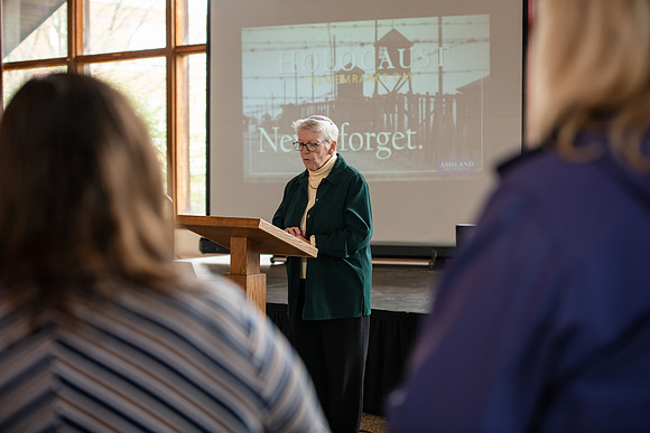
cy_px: 216
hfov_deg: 28.8
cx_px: 325
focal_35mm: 70
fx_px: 1264
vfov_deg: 19.5
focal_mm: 70
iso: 1000
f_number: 3.2
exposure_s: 1/160
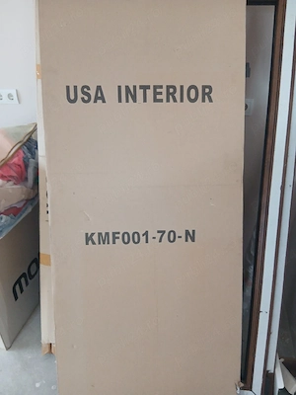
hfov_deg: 53.1
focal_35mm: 26
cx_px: 148
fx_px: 296
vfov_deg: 67.3
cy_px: 198
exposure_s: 1/50.3
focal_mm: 3.98
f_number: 1.8
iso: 200
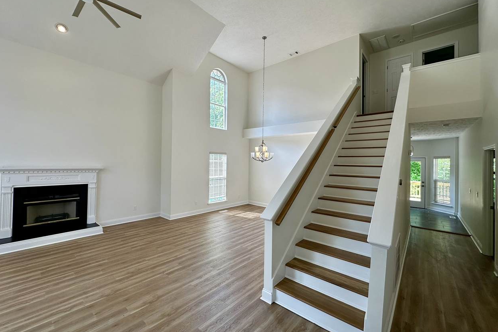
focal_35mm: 15
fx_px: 207
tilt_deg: +1.2
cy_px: 162
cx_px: 255
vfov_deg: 77.3
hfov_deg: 100.4
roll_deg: -1.3
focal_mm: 2.22
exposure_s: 1/123
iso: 40
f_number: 2.2
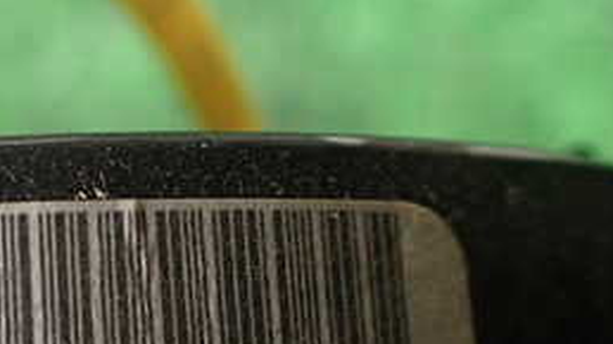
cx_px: -14
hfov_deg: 26.3
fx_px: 1235
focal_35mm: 76
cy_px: 282
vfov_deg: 15.8
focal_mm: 5.4
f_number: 2.3
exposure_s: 1/125
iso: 500
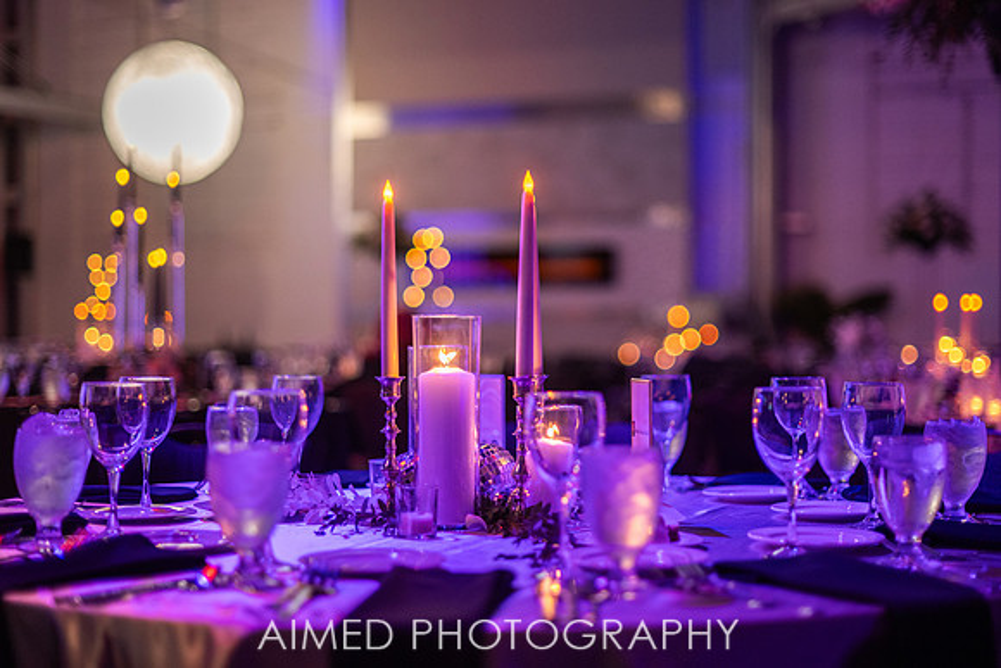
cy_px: 335
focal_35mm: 54
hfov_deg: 37.0
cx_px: 513
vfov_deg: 25.2
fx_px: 1495
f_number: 1.6
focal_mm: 50
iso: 1250
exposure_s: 1/200
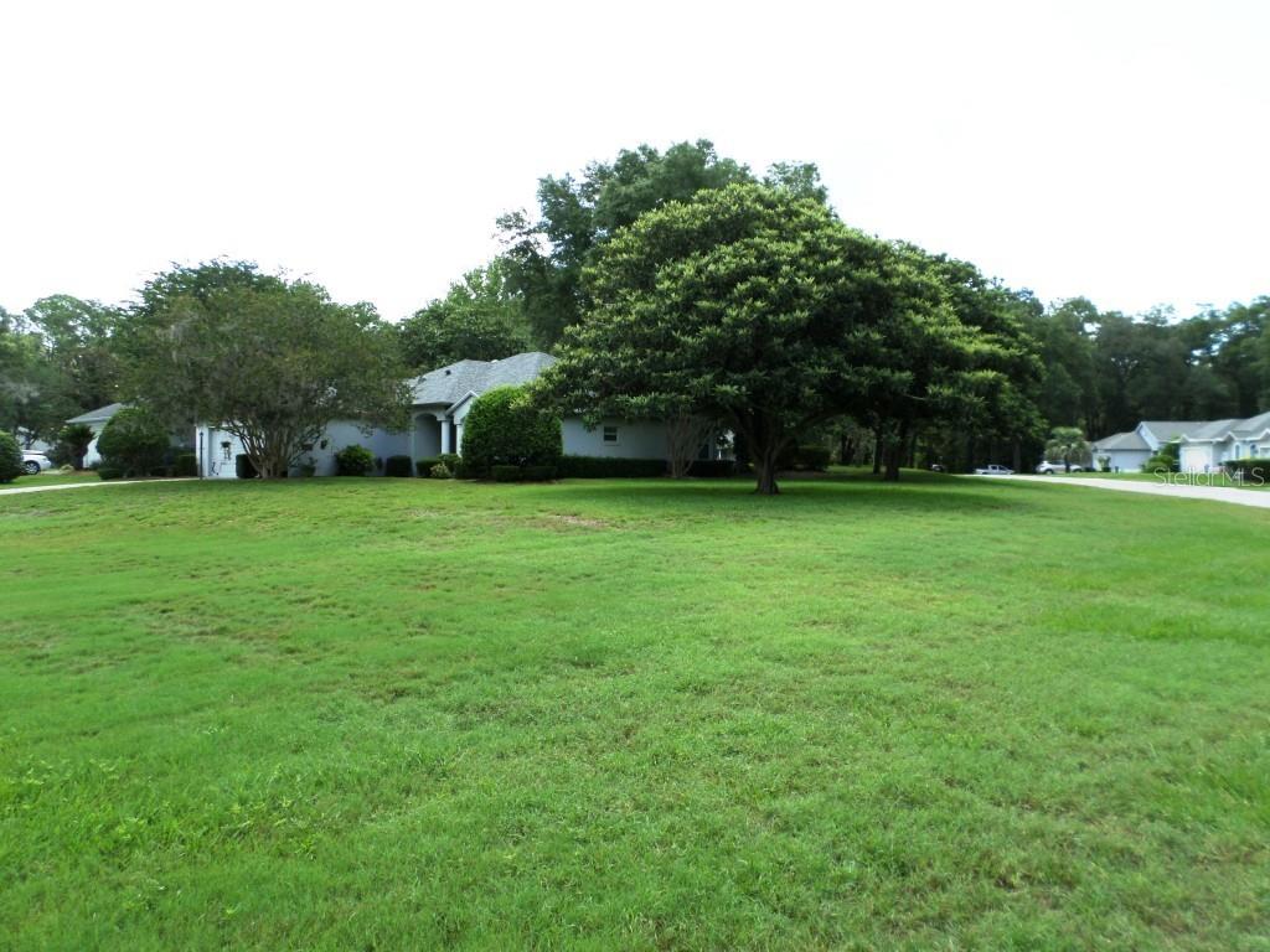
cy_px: 476
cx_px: 635
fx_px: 917
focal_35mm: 25
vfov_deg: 54.9
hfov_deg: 69.4
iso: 80
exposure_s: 1/500
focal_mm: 4.5
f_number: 2.5
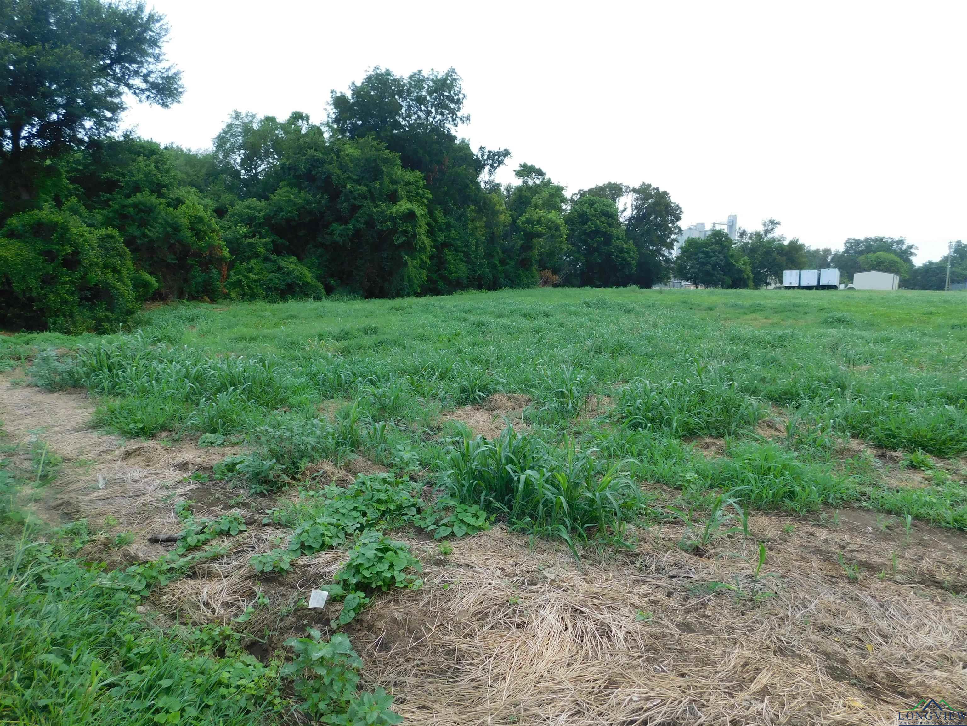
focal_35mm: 23
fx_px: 643
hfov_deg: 73.9
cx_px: 484
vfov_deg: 58.9
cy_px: 363
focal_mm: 4
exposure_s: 1/100
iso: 125
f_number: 3
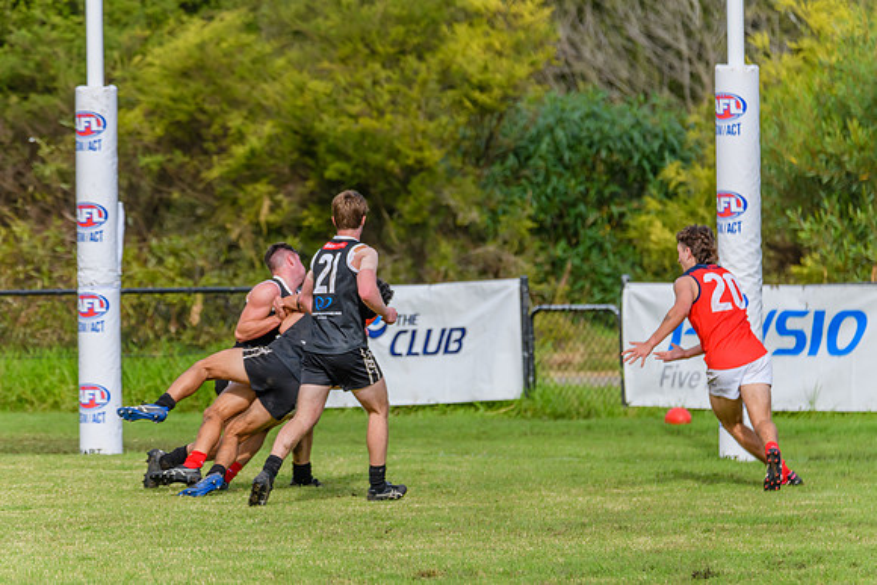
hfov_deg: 4.7
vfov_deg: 3.2
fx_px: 10595
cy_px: 315
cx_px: 405
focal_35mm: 435
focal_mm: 400
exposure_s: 1/2000
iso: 800
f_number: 7.1
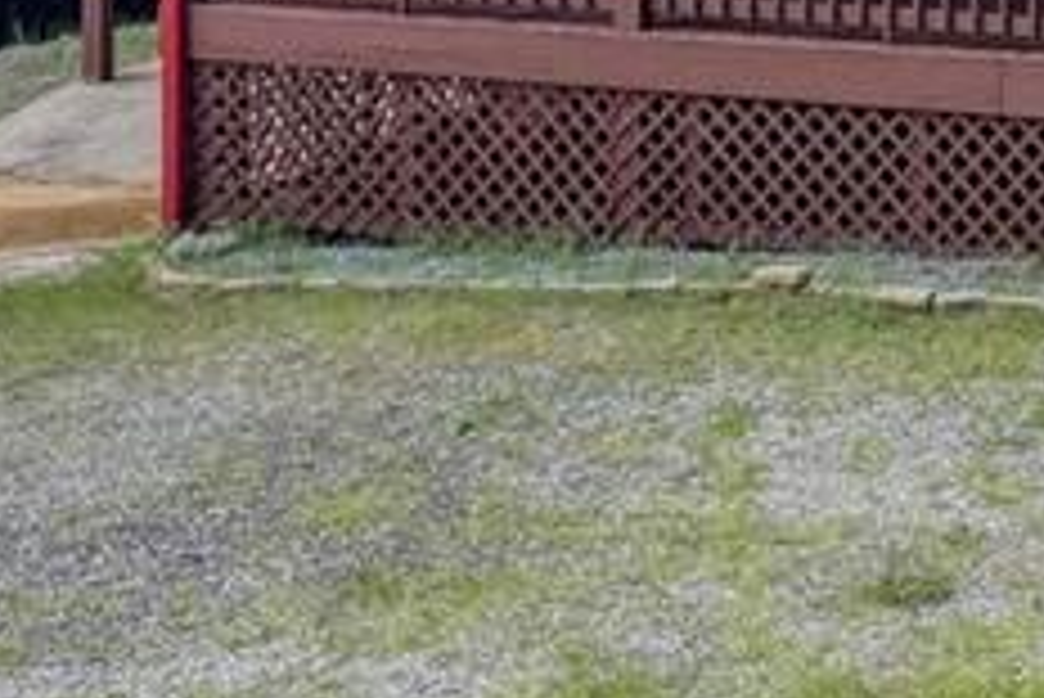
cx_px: 1127
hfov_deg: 18.0
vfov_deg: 11.7
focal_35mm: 110
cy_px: -502
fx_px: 3192
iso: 400
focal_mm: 8.67
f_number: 1.8
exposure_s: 1/3000
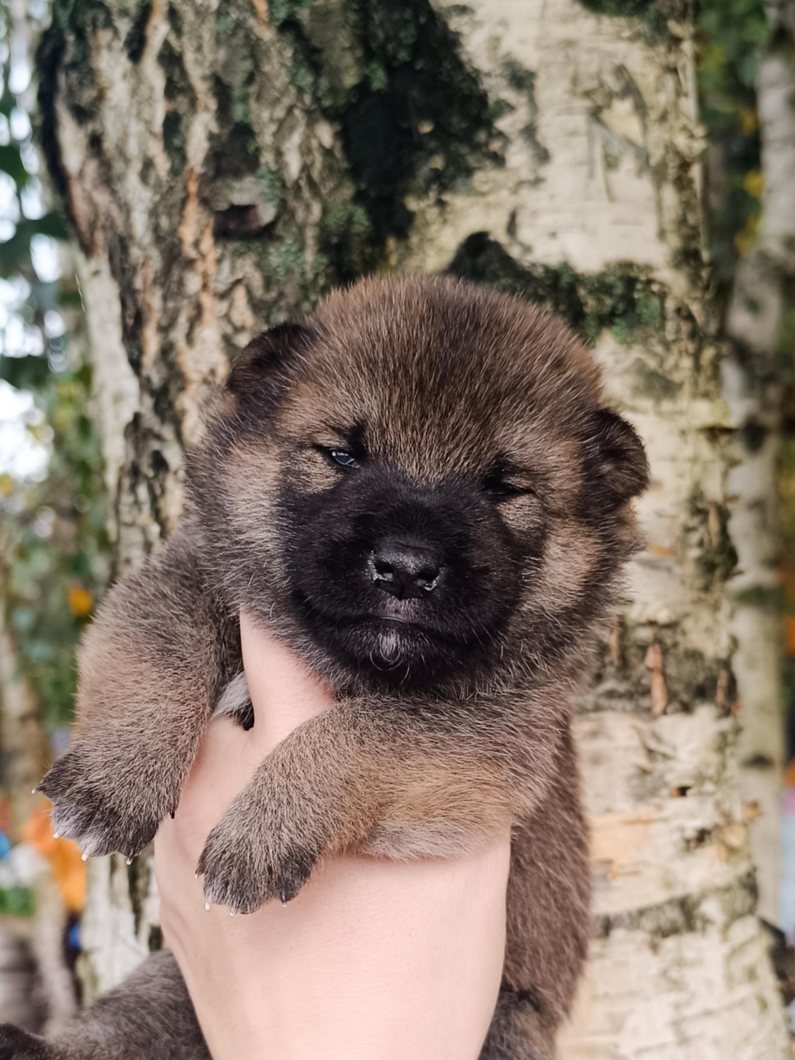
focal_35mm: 24
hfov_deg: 56.8
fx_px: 735
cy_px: 530
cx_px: 398
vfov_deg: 71.6
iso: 140
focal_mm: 6.14
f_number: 1.65
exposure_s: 1/101
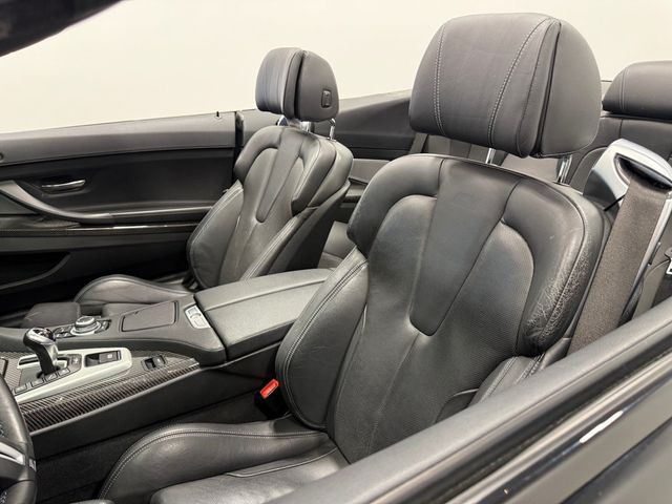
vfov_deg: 56.8
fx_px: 466
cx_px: 336
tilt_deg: -22.1
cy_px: 252
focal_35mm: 24
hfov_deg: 71.6
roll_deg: -1.0
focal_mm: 6.76
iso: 250
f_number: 1.78
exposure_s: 1/120
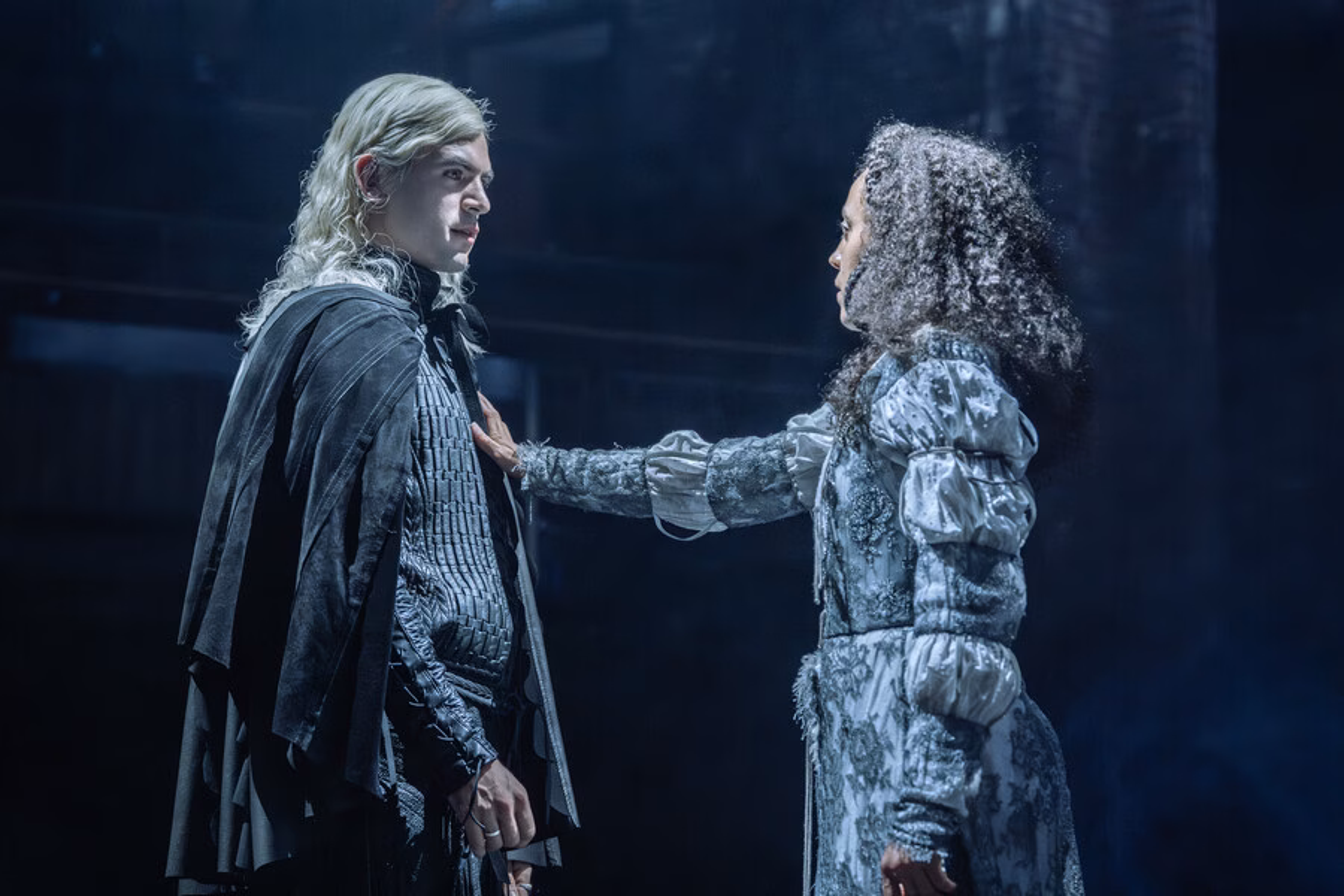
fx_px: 3434
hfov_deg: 22.1
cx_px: 672
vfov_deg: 14.9
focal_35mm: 92
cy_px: 448
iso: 3200
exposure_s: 1/80
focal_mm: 92
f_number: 4
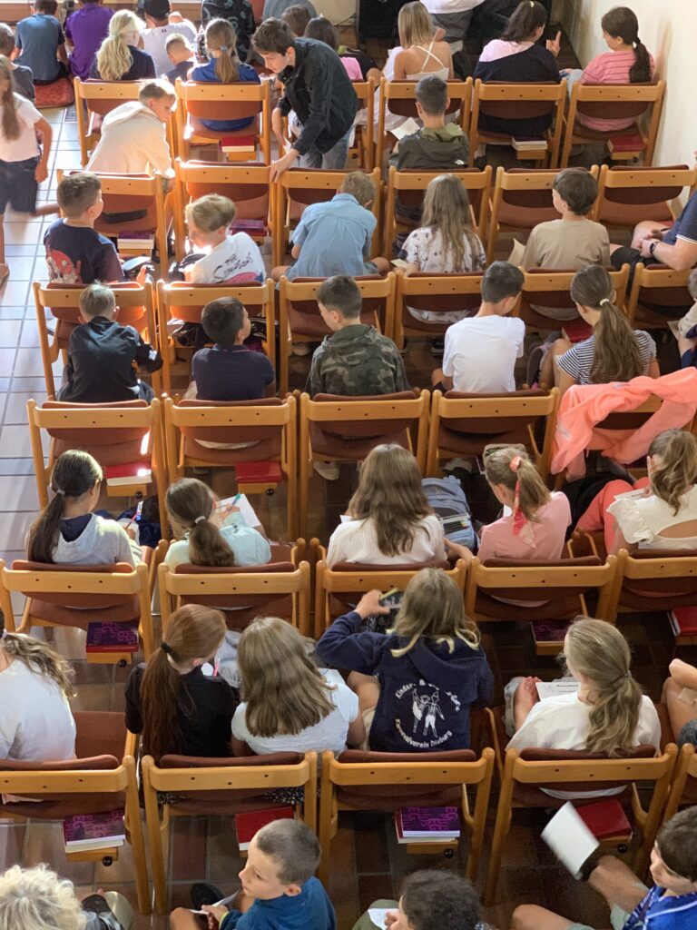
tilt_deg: -39.1
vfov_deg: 36.8
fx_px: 1396
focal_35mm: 52
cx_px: 348
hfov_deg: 28.0
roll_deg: -2.3
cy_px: 465
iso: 500
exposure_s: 1/33
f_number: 2.4
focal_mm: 6
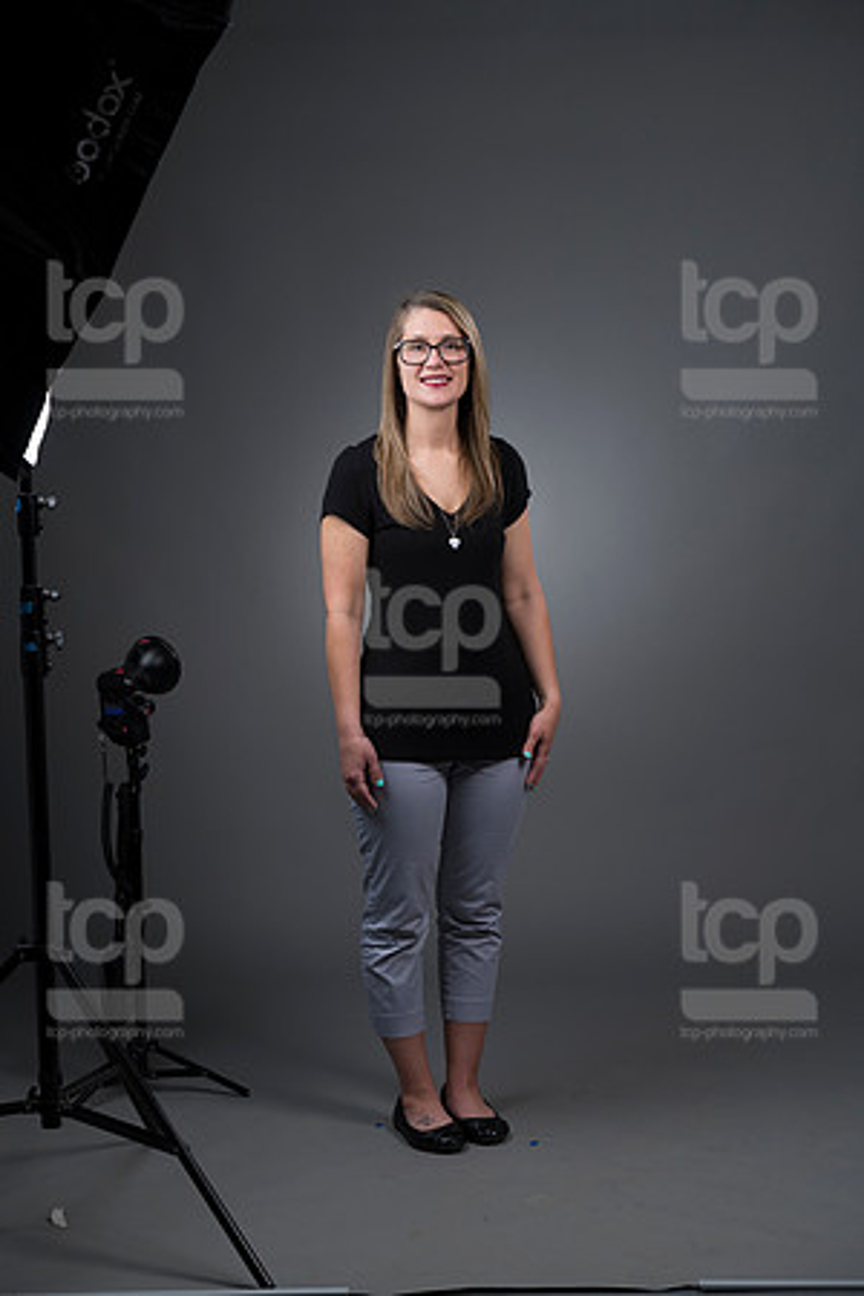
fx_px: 2880
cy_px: 648
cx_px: 432
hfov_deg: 17.1
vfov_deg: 25.4
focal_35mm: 80
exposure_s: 1/250
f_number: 5.6
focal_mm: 80
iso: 160
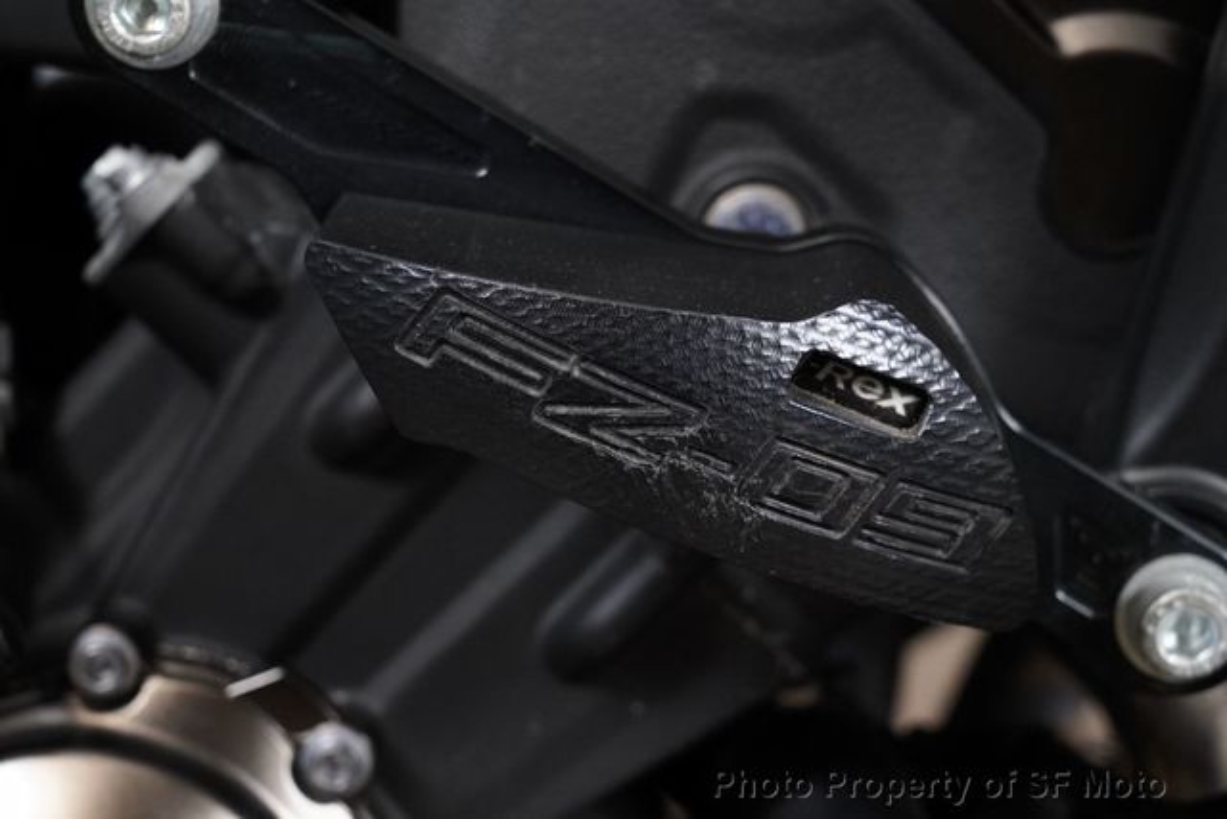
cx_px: 614
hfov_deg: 19.6
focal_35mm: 104
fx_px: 3545
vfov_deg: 13.2
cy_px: 410
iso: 5000
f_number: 9
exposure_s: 1/80
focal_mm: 104
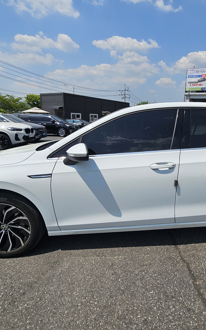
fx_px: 171
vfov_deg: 88.0
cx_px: 136
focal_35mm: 19
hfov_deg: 60.8
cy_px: 160
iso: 50
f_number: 2.2
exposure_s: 1/4233
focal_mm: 2.2
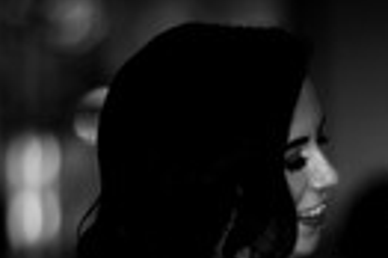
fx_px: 6416
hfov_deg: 3.5
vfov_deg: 2.3
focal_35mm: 596
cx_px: 385
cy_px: 366
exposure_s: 1/250
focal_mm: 195
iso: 640
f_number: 2.8
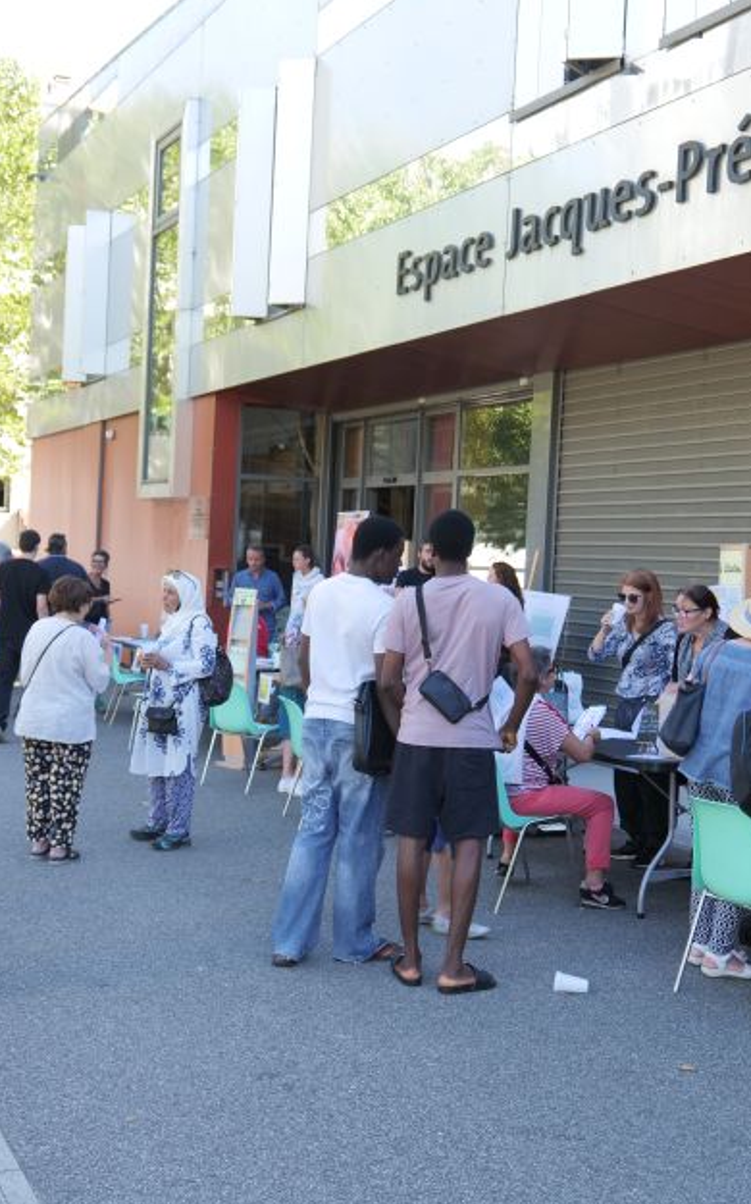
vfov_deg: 42.7
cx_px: 241
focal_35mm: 47
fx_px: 1541
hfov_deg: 27.2
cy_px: 601
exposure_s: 1/60
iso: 100
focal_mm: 30
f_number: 4.2
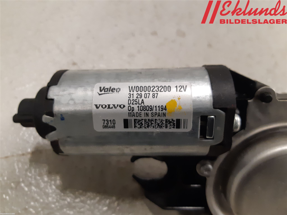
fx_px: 216
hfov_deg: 67.3
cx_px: 144
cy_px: 108
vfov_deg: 53.1
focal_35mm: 26
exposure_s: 1/50
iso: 200
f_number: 1.7
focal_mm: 3.93
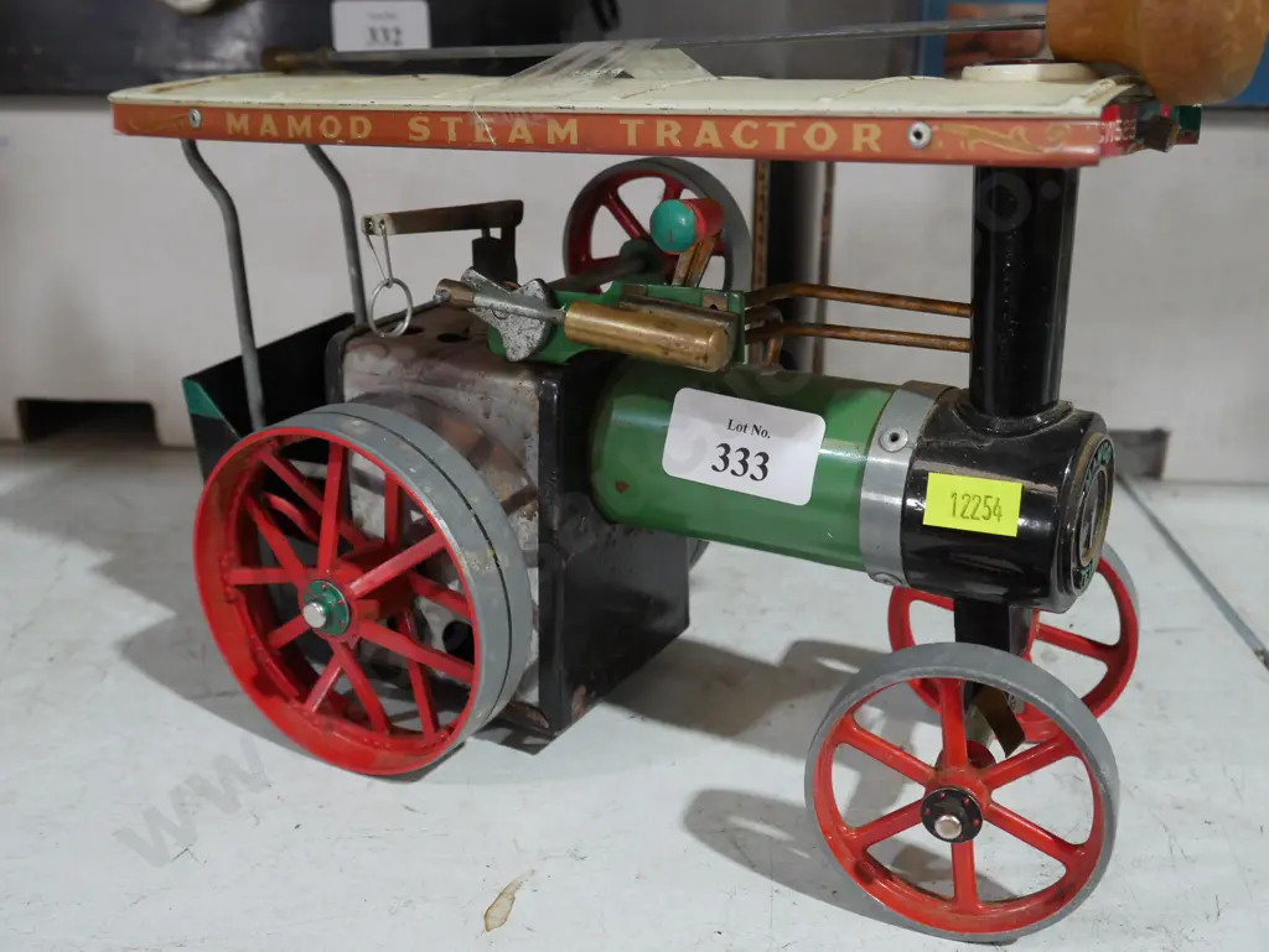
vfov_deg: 36.0
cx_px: 634
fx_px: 1467
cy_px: 476
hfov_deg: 46.8
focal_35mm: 40
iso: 1250
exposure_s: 1/60
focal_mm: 20
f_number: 5.6
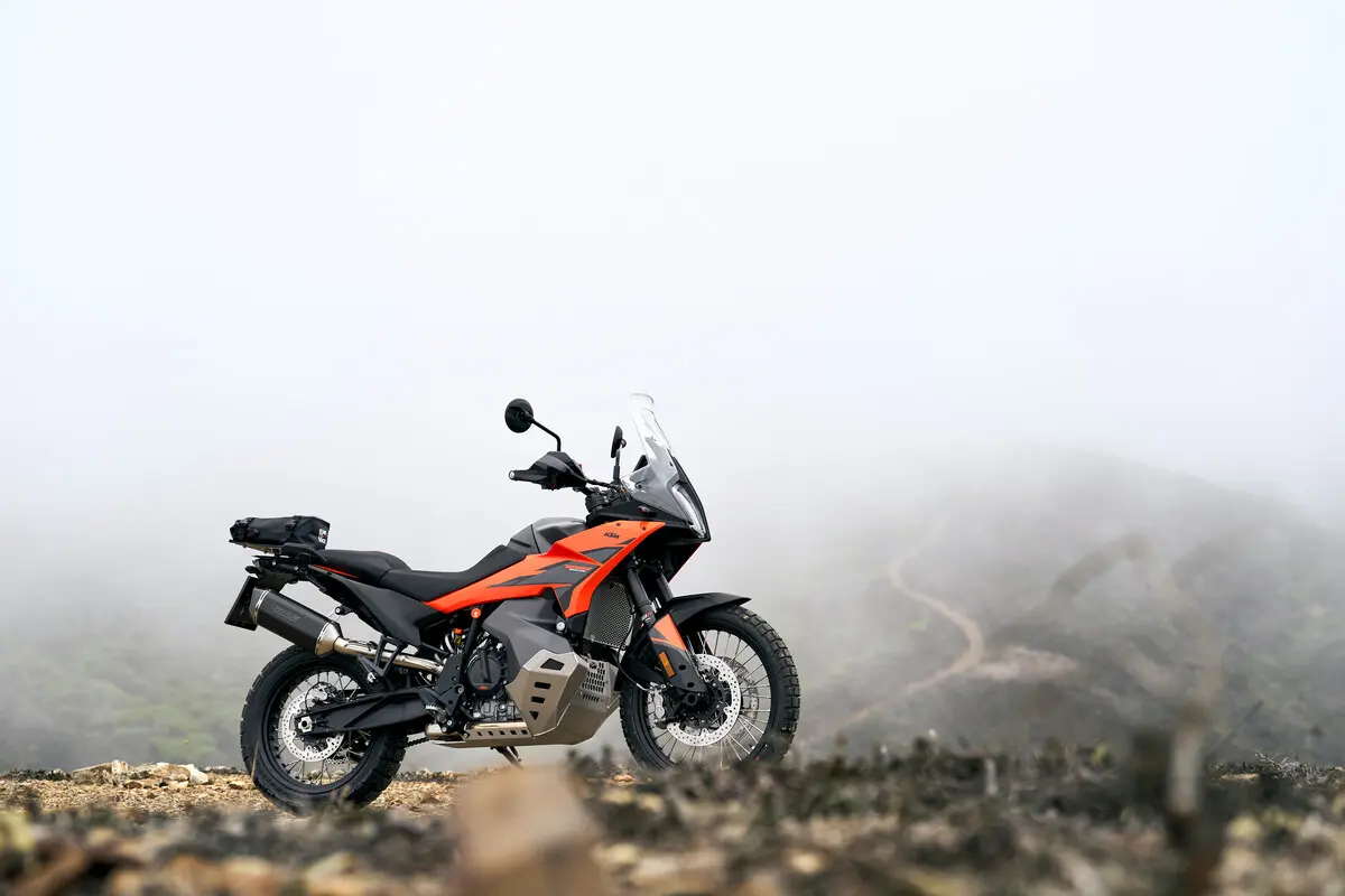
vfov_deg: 15.5
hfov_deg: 23.1
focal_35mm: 88
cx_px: 672
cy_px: 448
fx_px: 3288
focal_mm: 88
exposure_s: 1/320
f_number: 4
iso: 125
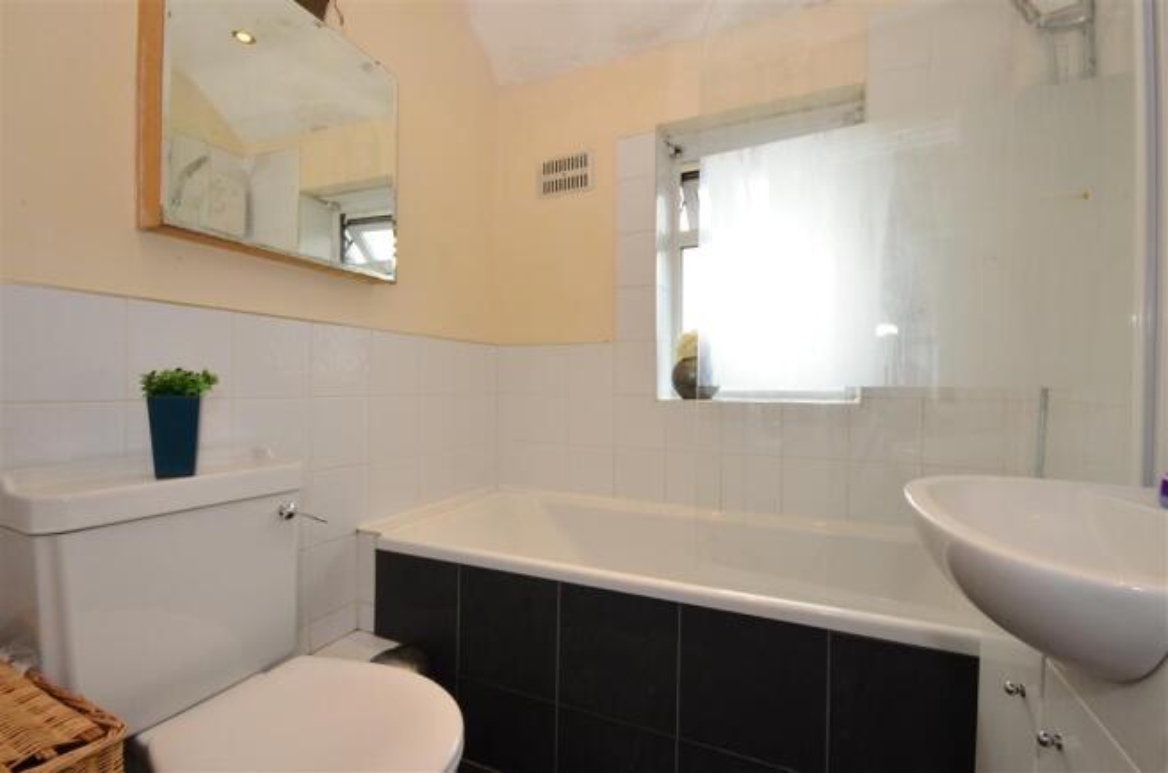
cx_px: 584
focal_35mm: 15
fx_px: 485
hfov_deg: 100.5
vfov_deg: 77.0
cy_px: 386
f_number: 22
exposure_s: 1/4
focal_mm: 10
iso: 400
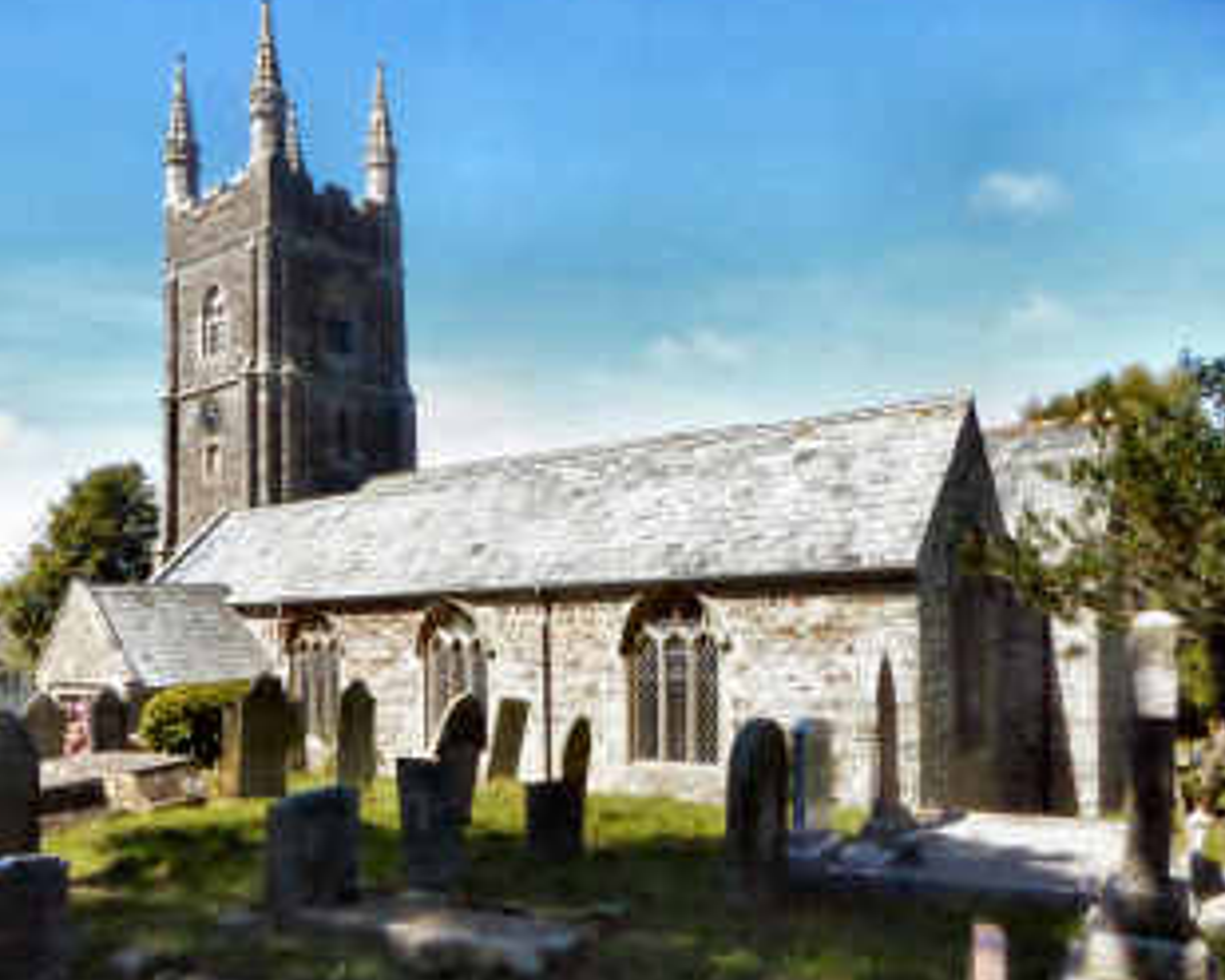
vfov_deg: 54.9
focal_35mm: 26
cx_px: 549
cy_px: 482
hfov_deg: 65.9
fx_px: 942
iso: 3200
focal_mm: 4.3
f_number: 8
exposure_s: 1/2000
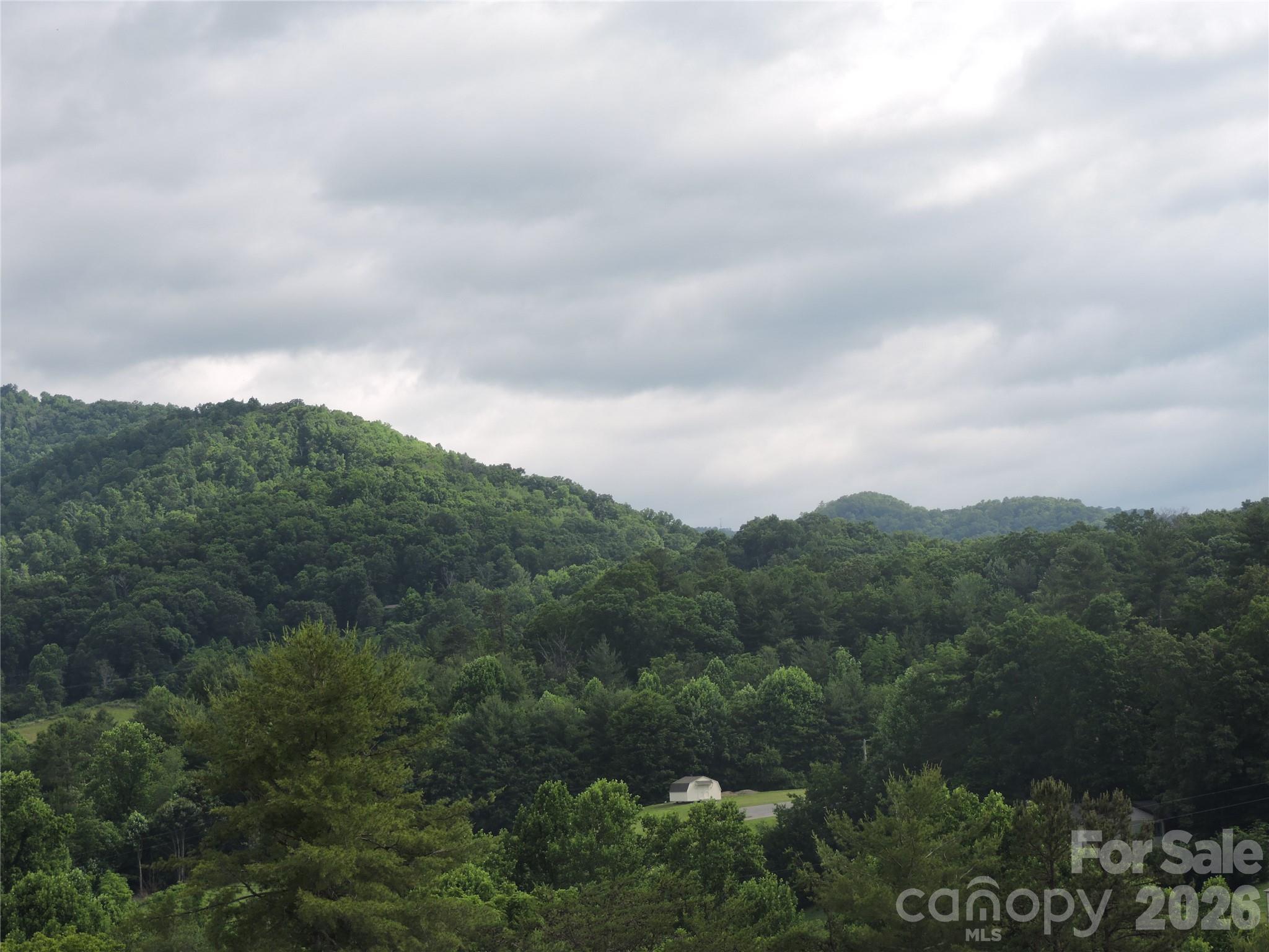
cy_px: 476
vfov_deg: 16.4
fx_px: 3299
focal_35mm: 90
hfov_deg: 21.8
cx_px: 634
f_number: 4.1
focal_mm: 16.1
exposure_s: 1/640
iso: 100
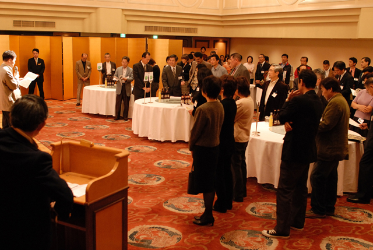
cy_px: 125
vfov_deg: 32.0
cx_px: 186
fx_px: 436
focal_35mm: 42
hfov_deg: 46.3
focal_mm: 28
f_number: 3.2
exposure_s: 1/45
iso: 800
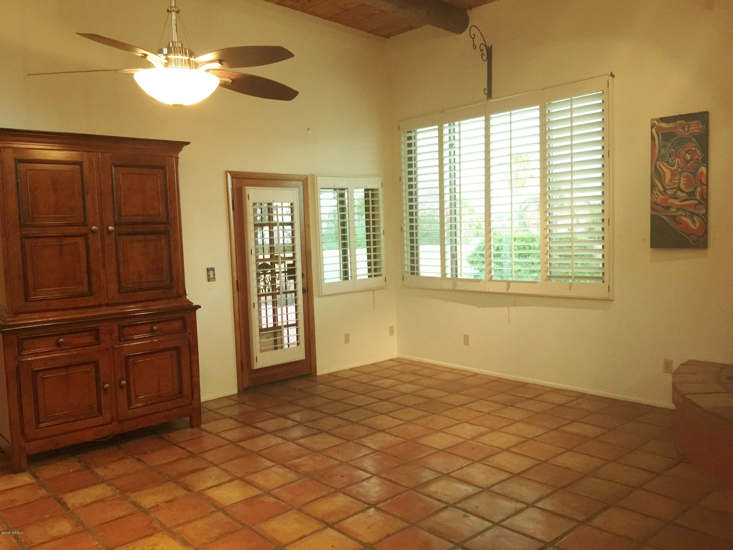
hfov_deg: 61.7
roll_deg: -0.3
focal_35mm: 29
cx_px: 366
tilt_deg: -2.3
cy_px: 275
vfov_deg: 48.2
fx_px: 614
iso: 125
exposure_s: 1/15
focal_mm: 4.15
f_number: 2.2
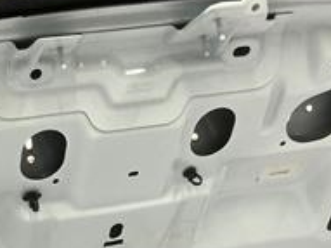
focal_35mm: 94
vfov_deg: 15.7
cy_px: 144
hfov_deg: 20.3
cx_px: 16
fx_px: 898
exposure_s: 1/17
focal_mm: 3.99
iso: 40
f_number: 1.8
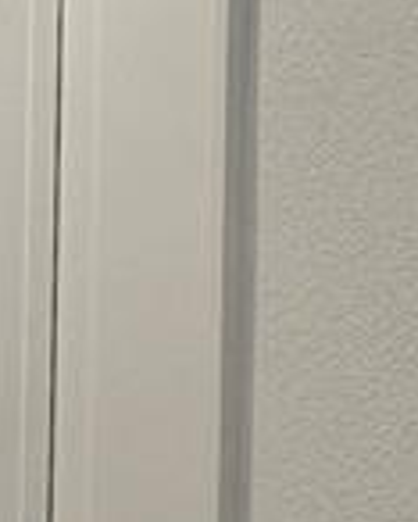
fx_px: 1607
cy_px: 425
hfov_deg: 12.9
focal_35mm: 104
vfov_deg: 18.3
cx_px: -425
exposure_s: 1/60
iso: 160
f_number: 2.2
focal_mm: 2.2
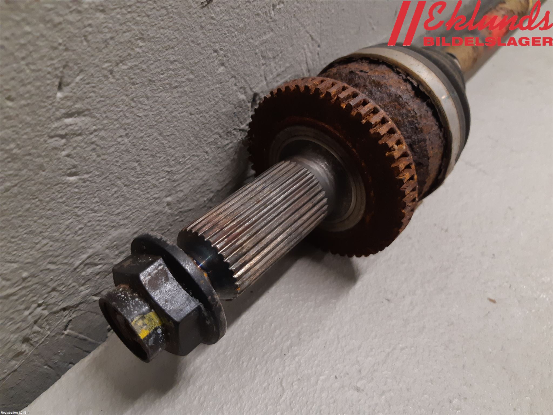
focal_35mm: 26
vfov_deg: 53.1
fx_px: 415
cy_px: 208
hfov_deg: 67.3
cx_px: 276
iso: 160
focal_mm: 3.93
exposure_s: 1/50
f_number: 1.7
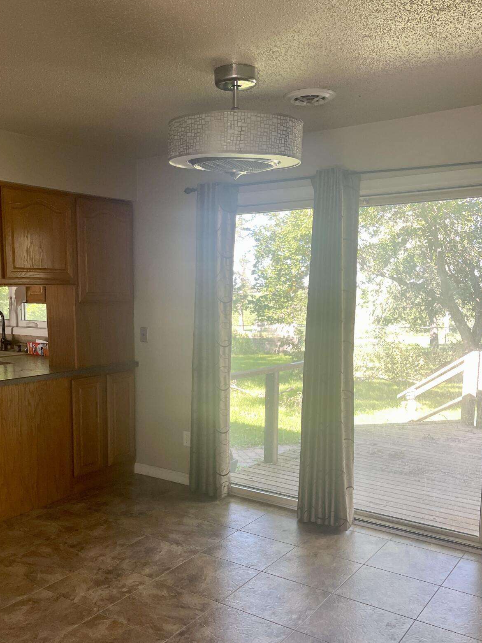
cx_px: 190
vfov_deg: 56.6
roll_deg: +0.0
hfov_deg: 43.9
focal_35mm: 32
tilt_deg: -7.4
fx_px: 594
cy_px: 366
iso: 125
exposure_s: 1/119
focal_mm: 5.1
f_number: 1.6
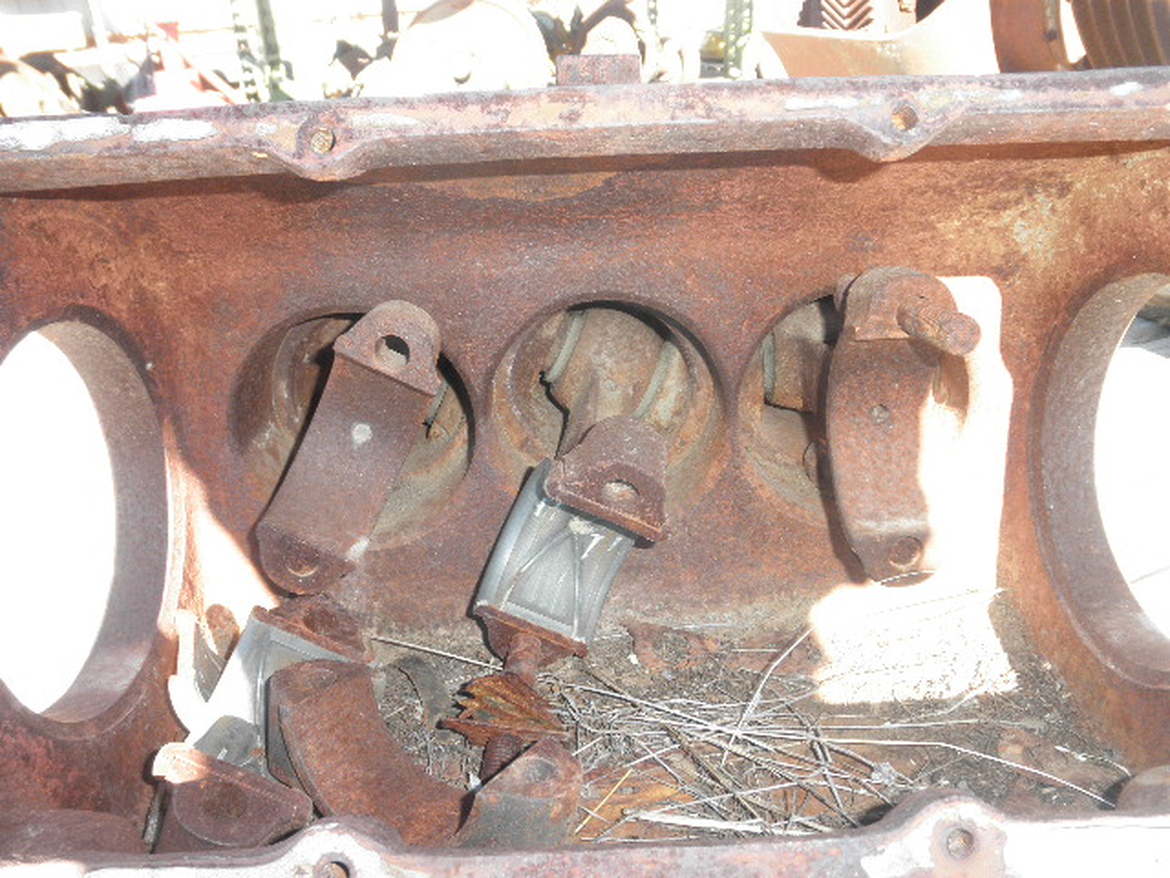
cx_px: 585
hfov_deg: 63.4
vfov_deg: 49.7
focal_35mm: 28
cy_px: 439
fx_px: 946
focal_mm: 5
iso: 64
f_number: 3
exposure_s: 1/80
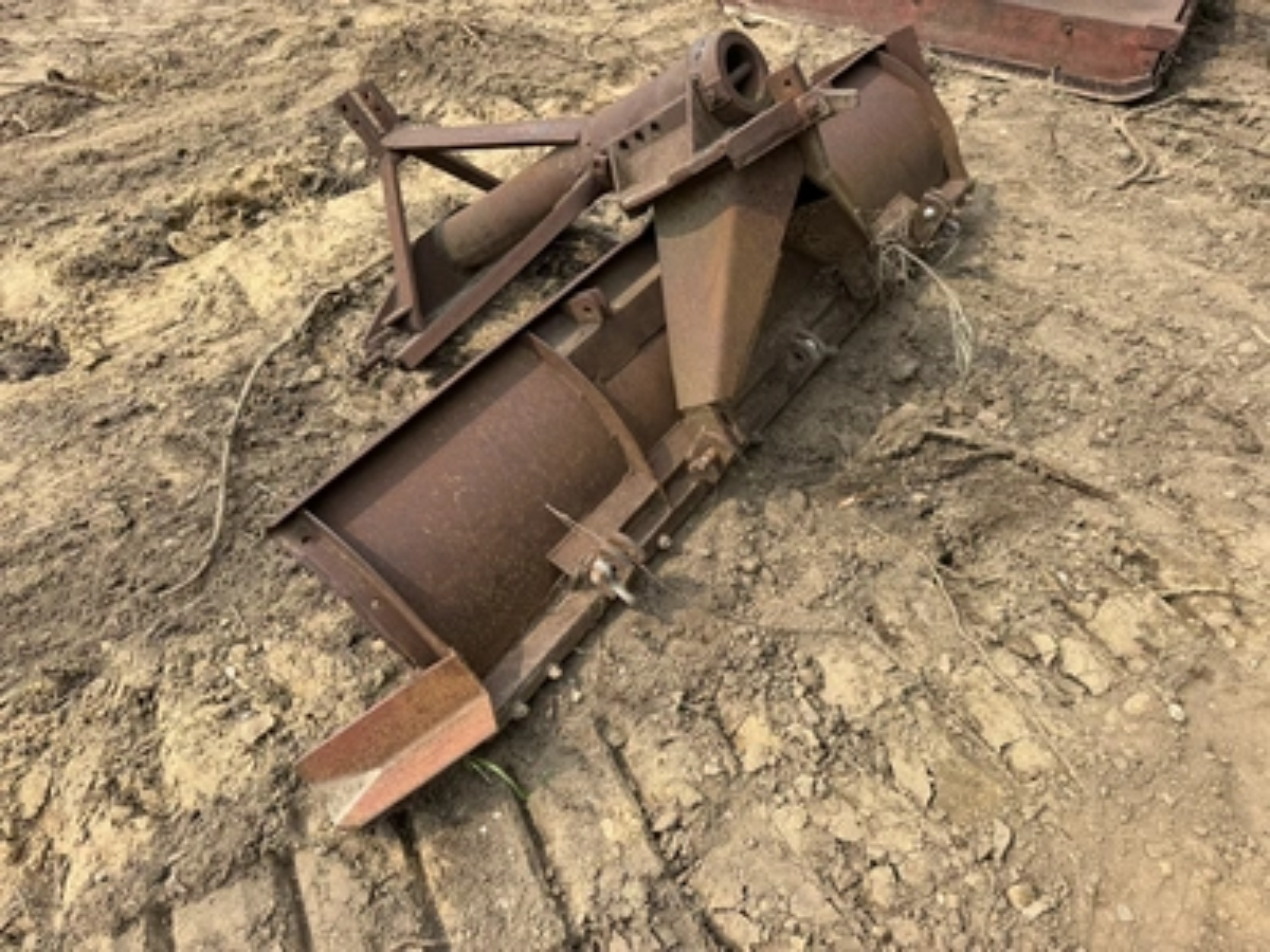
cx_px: 635
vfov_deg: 56.8
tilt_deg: -46.0
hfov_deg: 71.6
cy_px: 476
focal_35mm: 24
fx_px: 881
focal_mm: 6.76
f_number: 1.78
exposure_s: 1/1812
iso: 80
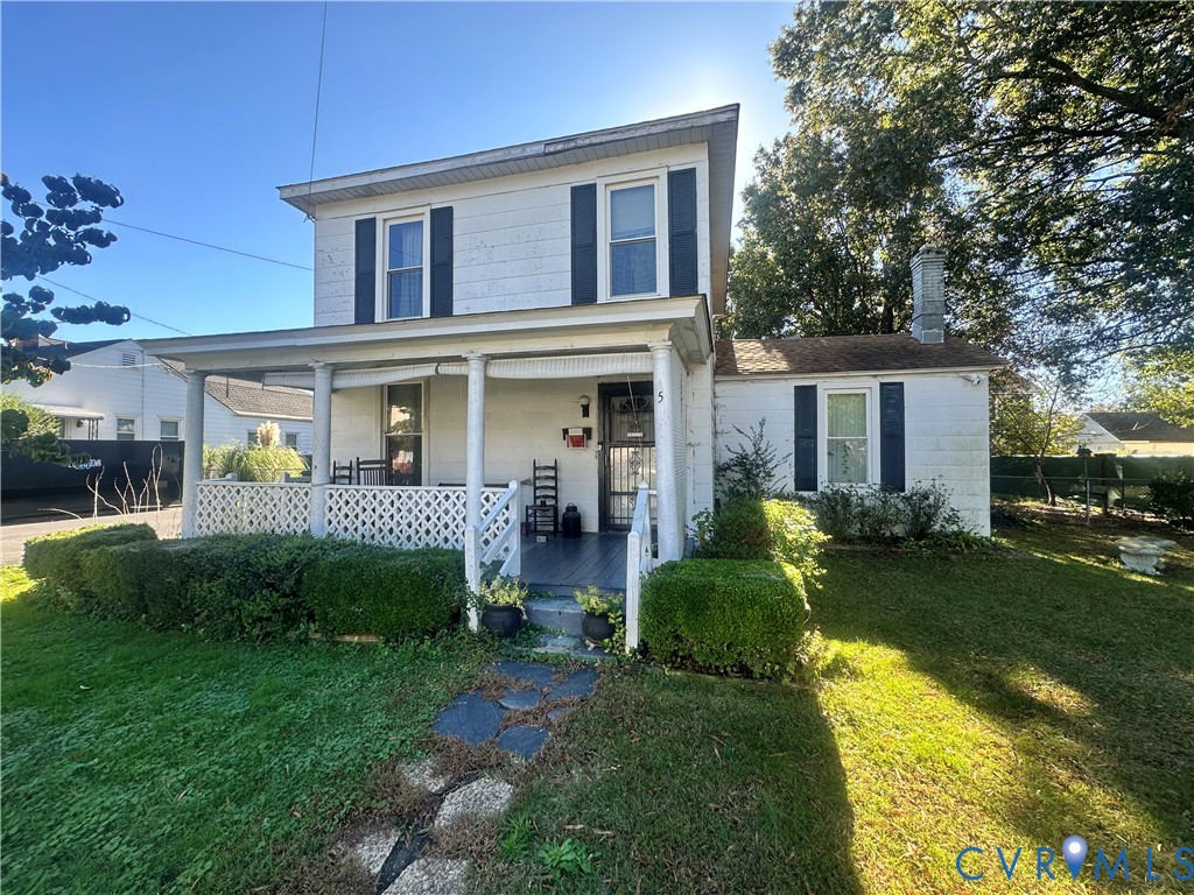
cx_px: 597
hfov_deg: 102.1
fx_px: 483
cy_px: 448
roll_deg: -0.4
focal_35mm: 14
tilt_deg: +1.2
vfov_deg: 85.7
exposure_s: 1/249
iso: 40
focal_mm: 2.22
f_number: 2.2
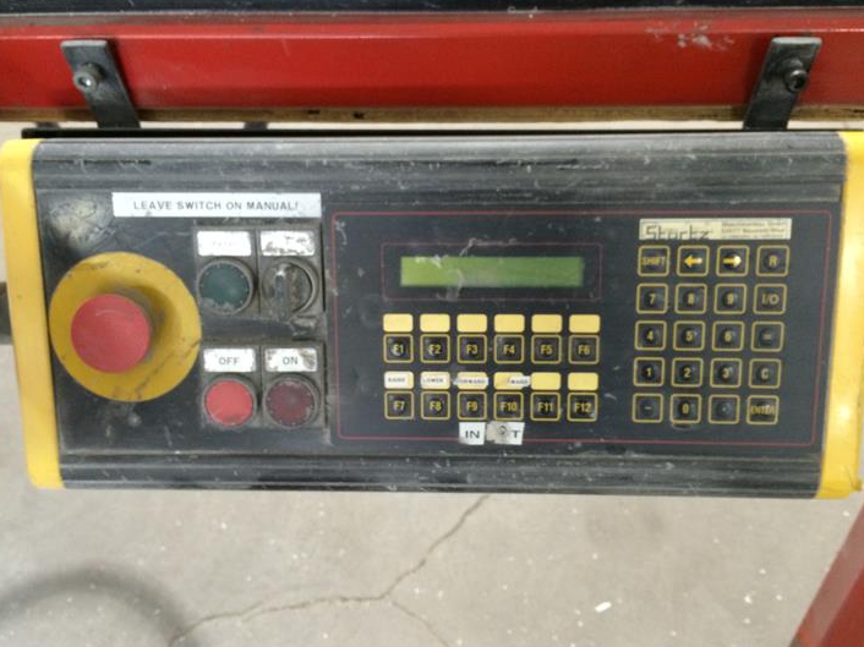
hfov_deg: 54.0
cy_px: 322
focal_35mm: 34
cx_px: 438
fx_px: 848
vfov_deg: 41.8
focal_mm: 4.12
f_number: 2.2
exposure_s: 1/17
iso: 320
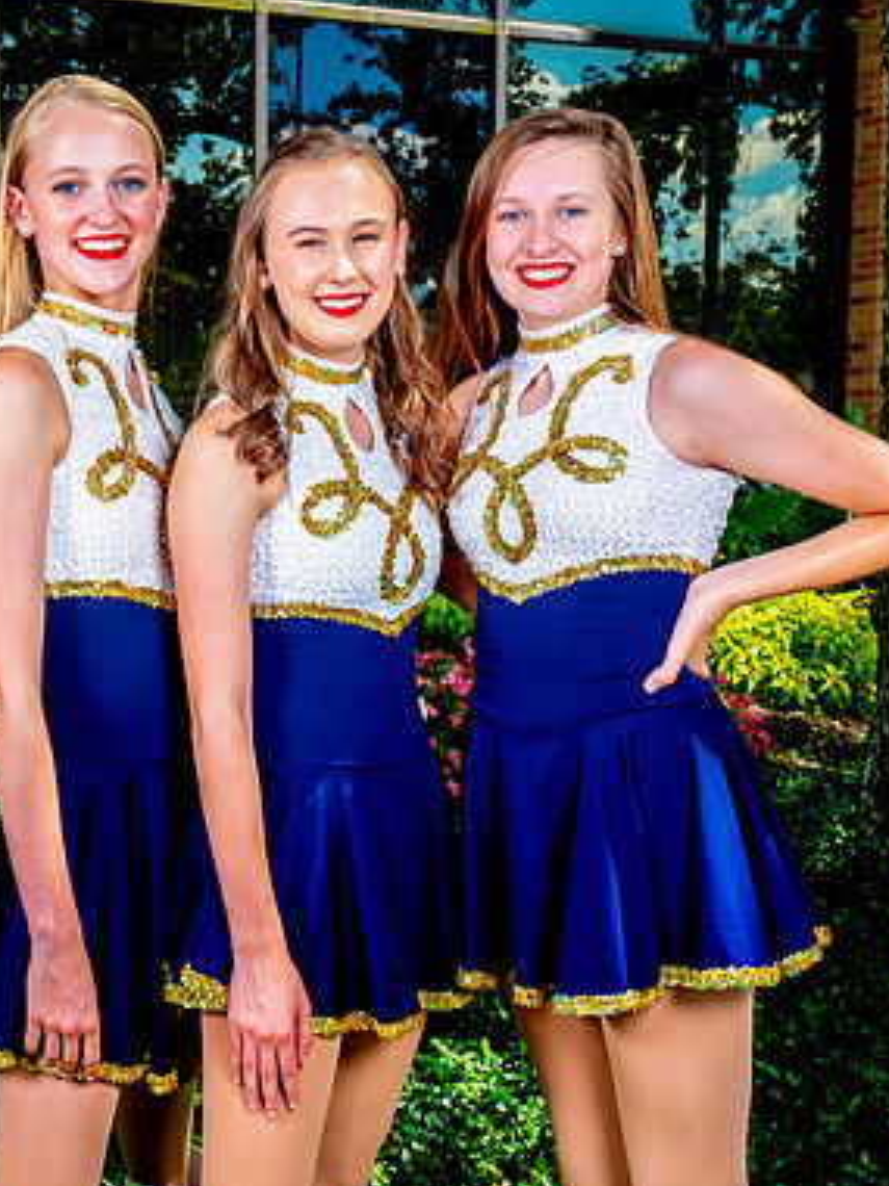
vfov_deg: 34.3
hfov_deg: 25.3
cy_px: 579
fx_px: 1918
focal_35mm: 56
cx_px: 87
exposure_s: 1/125
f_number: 8
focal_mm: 37
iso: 100
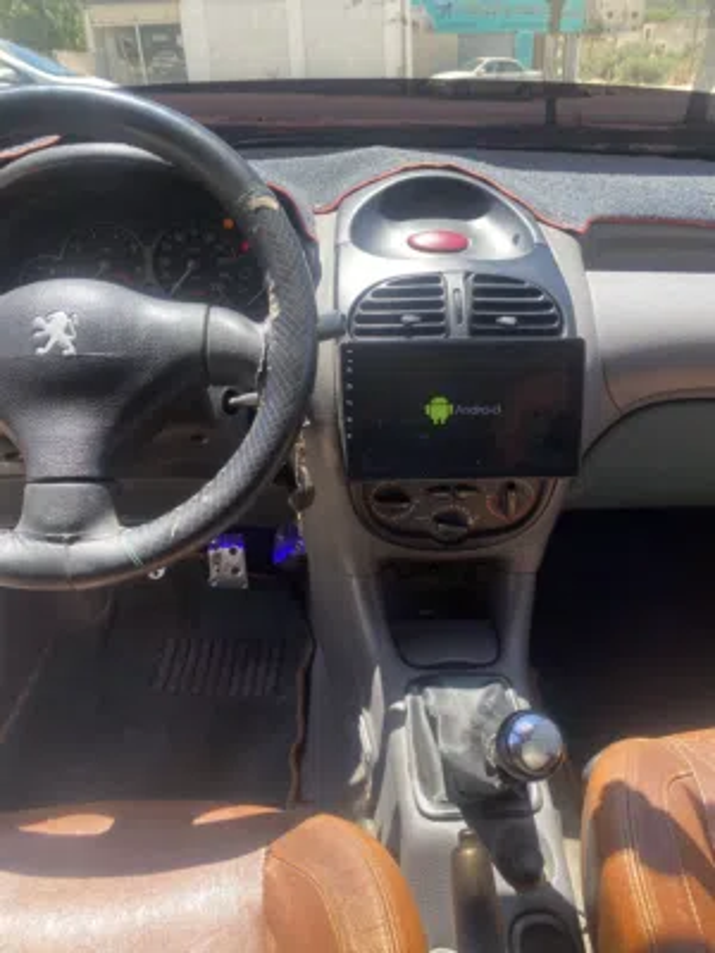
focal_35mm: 26
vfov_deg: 67.3
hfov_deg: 53.1
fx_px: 716
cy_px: 476
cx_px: 358
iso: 32
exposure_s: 1/330
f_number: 1.8
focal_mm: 4.25
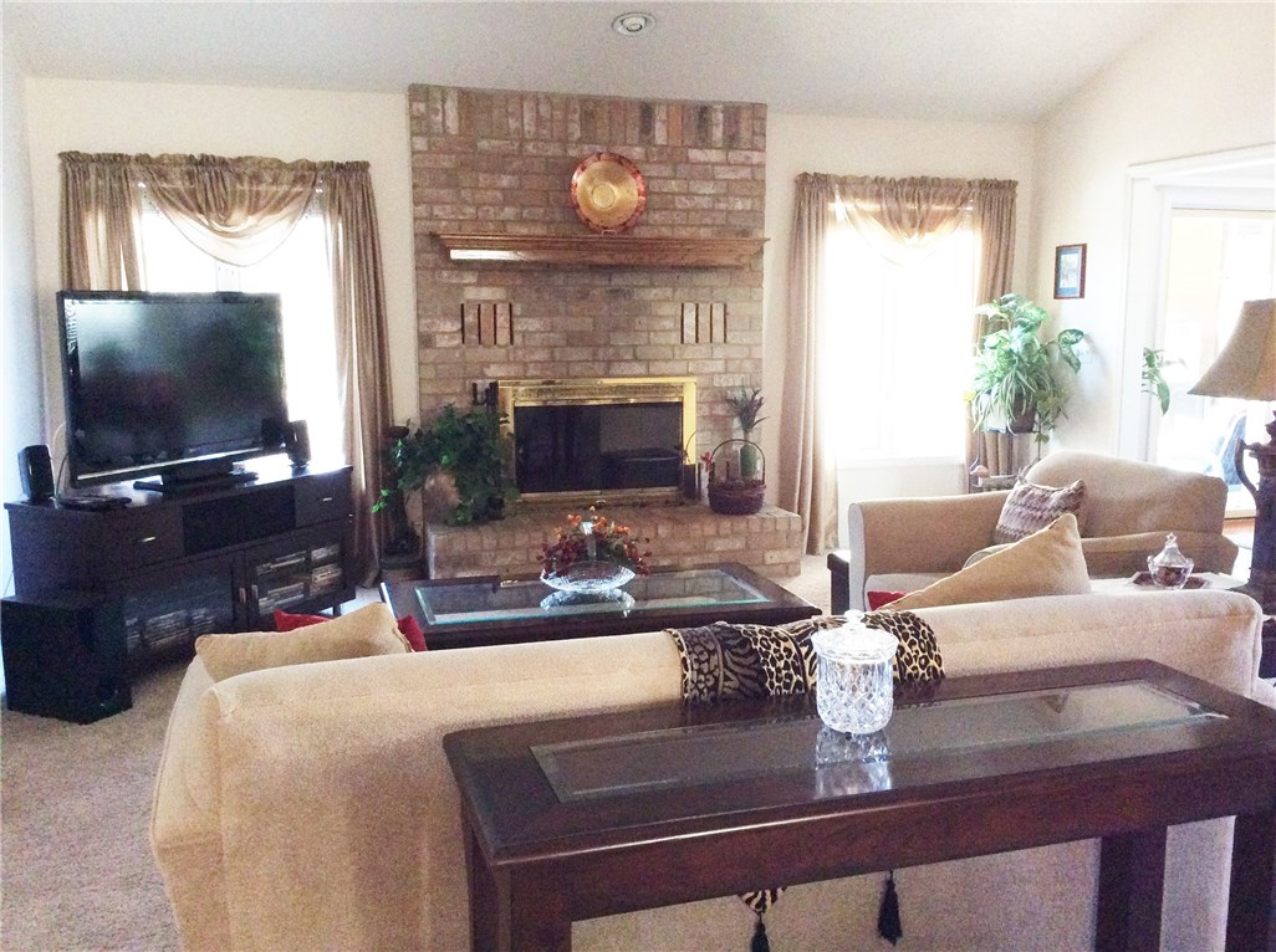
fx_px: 1178
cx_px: 638
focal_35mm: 32
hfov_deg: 56.9
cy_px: 476
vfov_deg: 44.0
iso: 250
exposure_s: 1/24
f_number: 2.4
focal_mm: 3.3
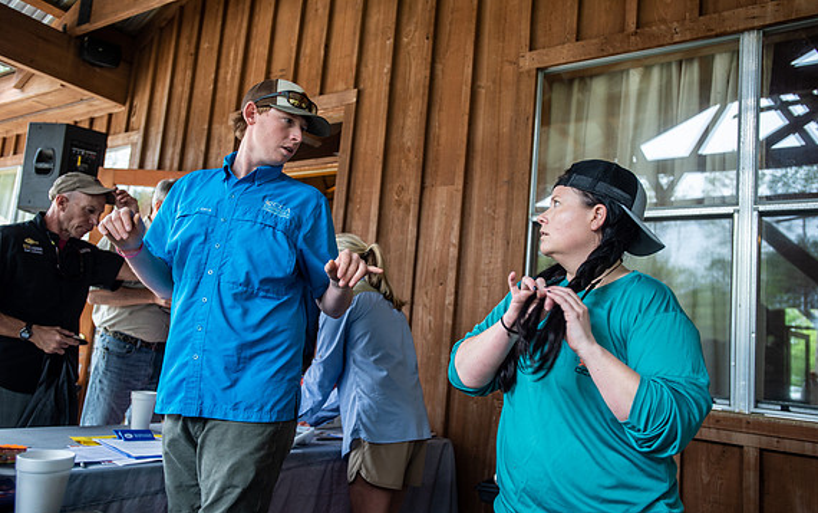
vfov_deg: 43.2
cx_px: 405
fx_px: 647
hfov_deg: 64.6
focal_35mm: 29
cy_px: 264
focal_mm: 28
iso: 400
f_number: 2.8
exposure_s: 1/100
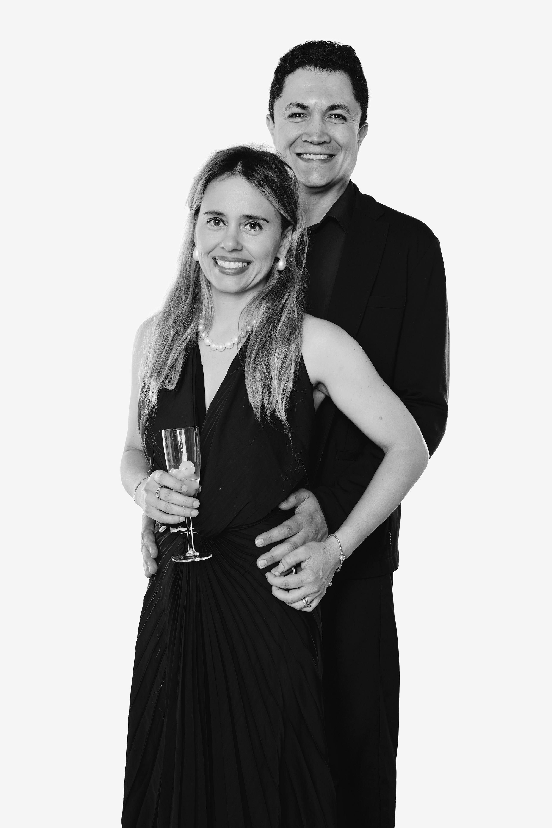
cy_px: 414
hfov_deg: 35.1
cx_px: 276
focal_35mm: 38
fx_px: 874
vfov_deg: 50.7
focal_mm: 38
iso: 320
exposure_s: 1/160
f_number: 8
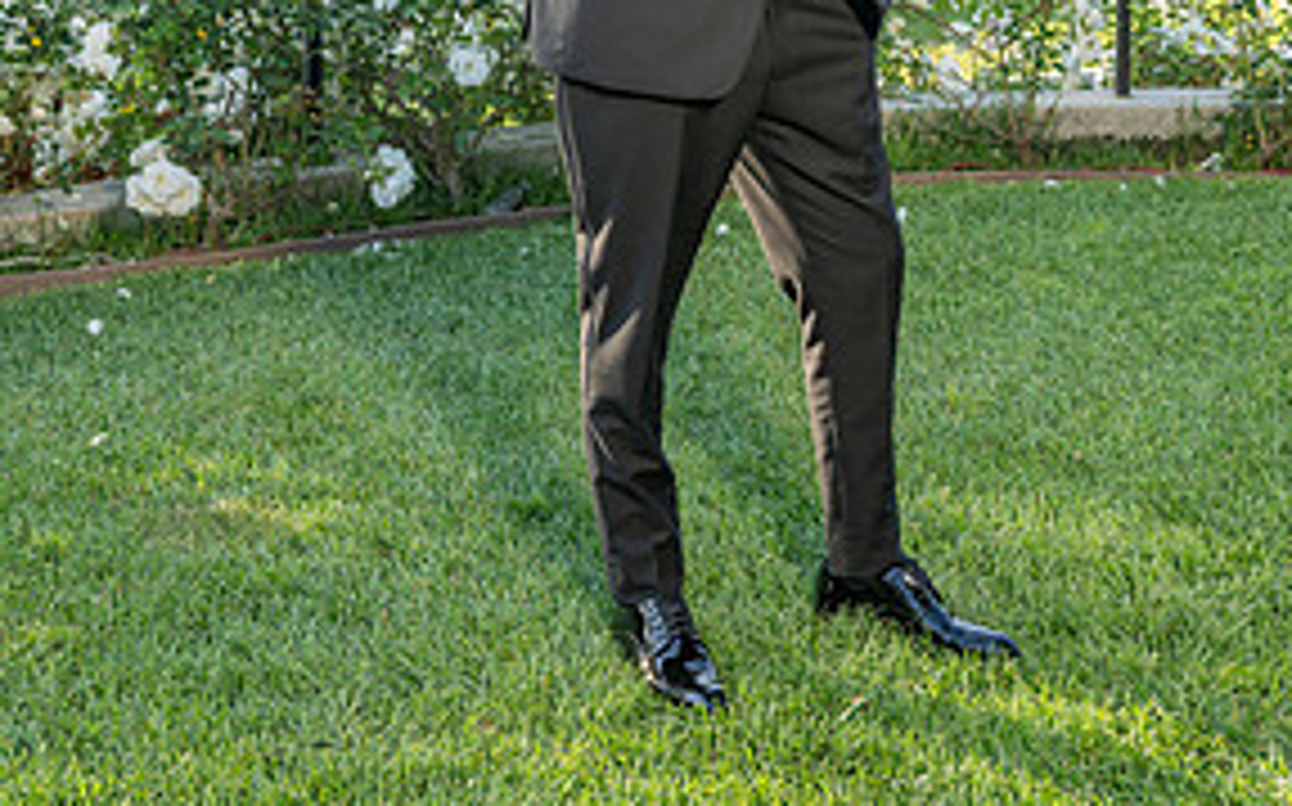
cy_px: -167
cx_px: 657
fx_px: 2252
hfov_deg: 32.0
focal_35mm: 64
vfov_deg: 19.1
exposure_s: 1/200
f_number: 7.1
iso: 200
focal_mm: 40
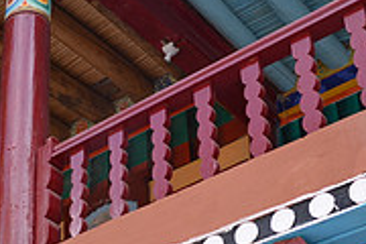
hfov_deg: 23.0
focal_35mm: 87
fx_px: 884
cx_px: 67
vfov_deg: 15.3
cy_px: 264
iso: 100
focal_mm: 18
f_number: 5.6
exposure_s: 1/125
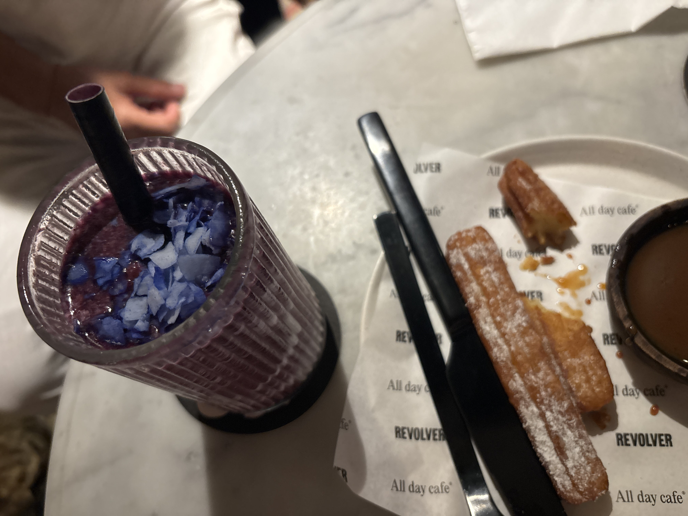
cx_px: 344
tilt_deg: -66.3
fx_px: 517
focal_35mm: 26
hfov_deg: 67.3
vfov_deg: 53.1
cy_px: 258
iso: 400
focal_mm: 5.96
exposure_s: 1/50
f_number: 1.6
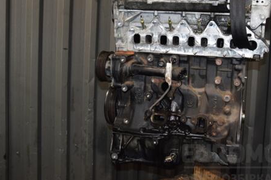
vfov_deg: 31.3
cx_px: 171
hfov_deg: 45.3
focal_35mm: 43
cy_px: 72
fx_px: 321
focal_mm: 21
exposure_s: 1/60
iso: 800
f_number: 5
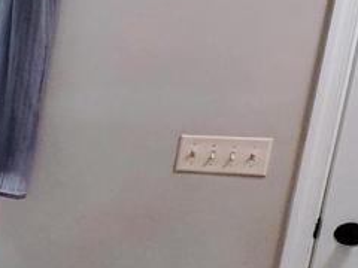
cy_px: 219
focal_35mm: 78
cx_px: -594
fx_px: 807
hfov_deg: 13.4
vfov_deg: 18.7
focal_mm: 2.2
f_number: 1.9
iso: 160
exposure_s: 1/120
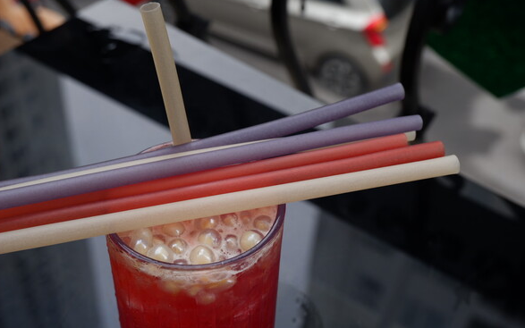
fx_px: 715
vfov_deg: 25.8
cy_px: 165
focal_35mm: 50
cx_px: 258
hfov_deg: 40.3
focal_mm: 32.3
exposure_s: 1/125
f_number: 6.4
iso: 200
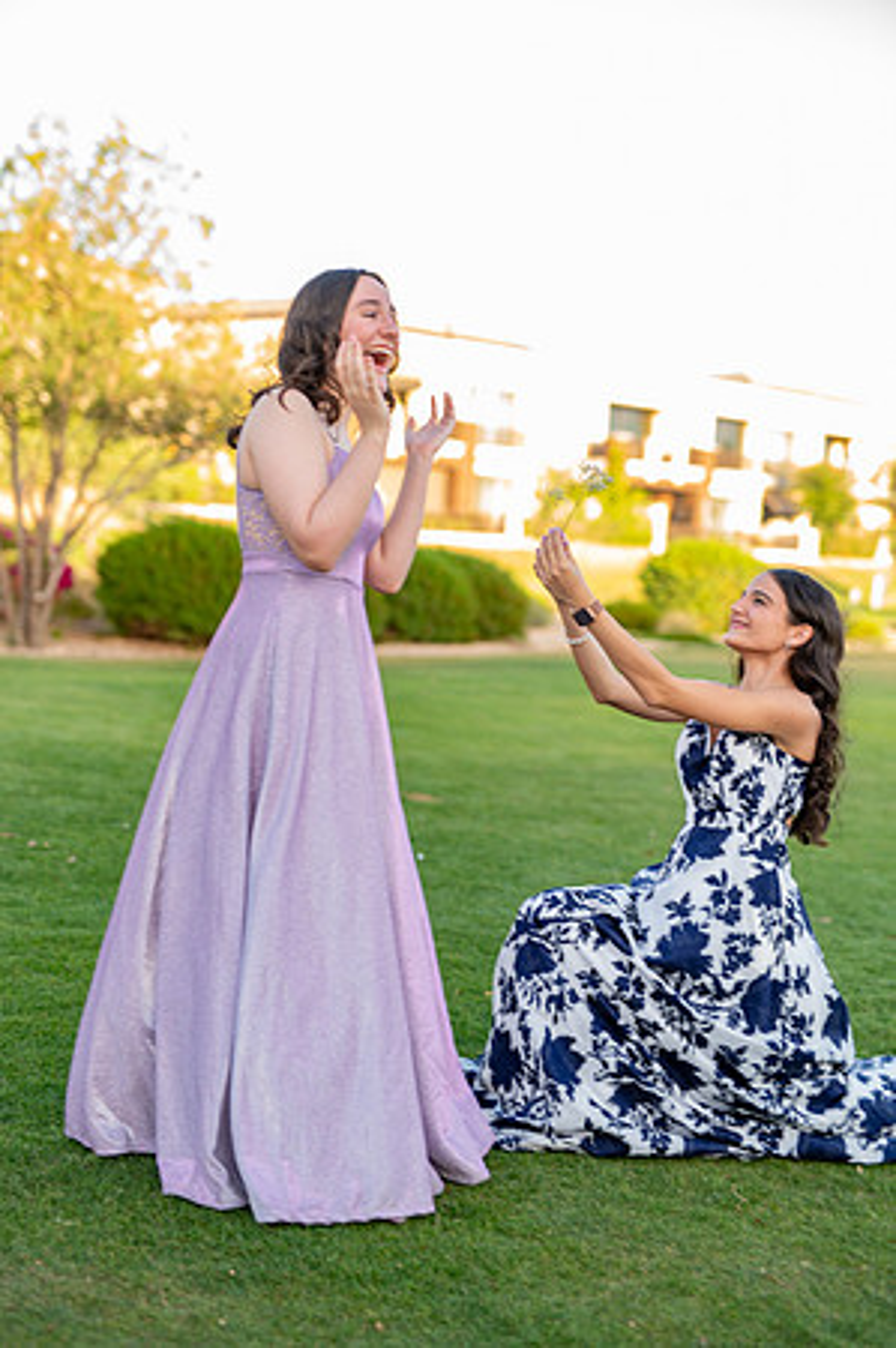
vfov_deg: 39.6
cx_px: 448
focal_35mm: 50
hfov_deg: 26.9
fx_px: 1871
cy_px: 674
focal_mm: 50
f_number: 2
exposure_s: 1/250
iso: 100
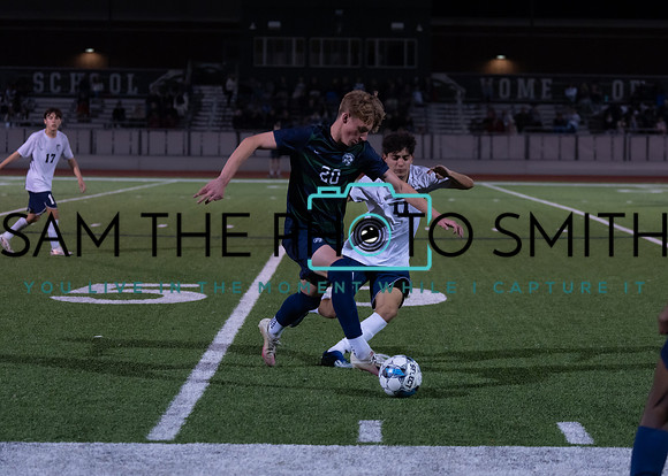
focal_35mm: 97
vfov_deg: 14.8
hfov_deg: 20.7
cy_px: 221
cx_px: 397
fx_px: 1831
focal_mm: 70
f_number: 2.8
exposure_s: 1/1000
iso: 2000
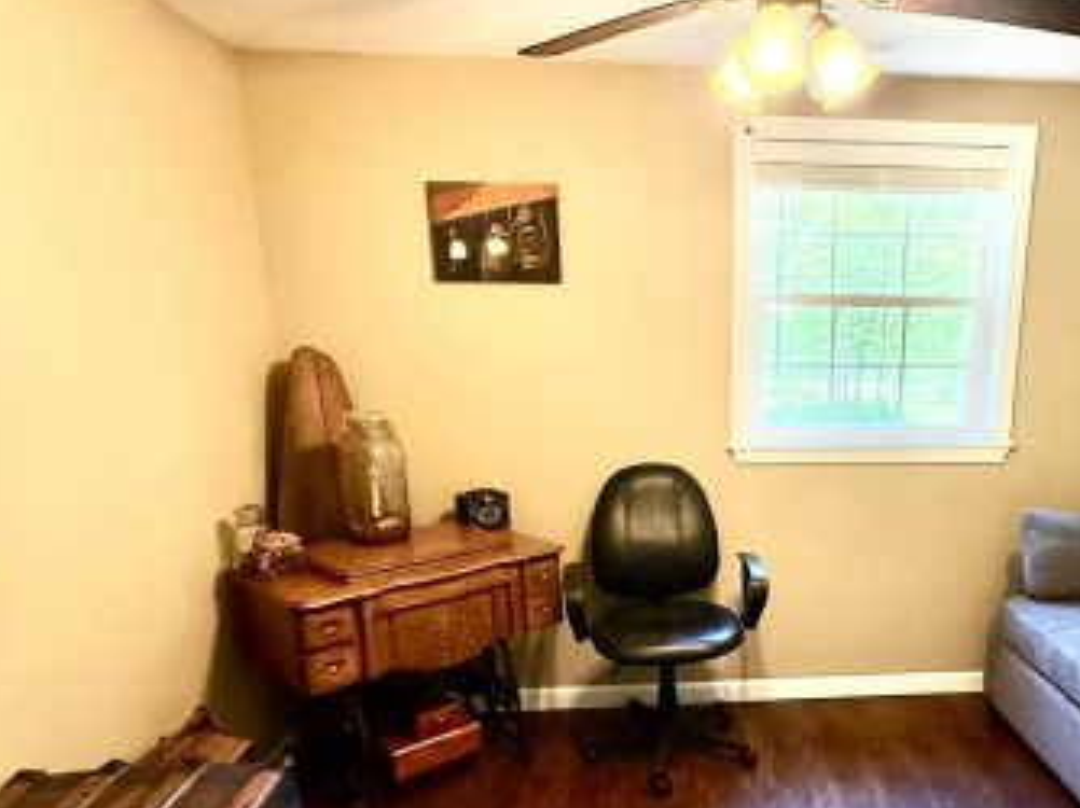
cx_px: 742
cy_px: 562
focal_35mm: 28
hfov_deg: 61.5
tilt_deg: -15.2
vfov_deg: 48.5
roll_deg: -0.7
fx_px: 873
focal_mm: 2.22
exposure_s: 1/120
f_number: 2.2
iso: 500
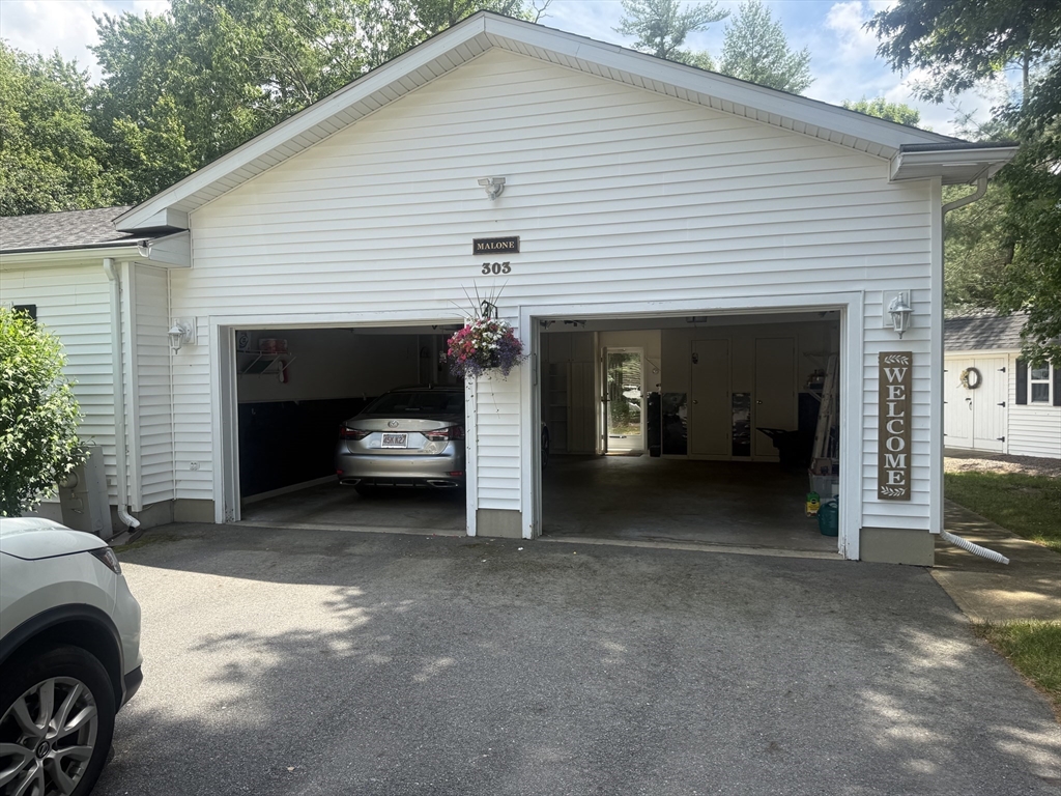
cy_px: 398
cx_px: 530
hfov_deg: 71.6
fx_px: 736
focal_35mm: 24
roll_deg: -0.3
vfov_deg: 56.8
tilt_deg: -1.2
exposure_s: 1/1585
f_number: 1.78
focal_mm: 6.76
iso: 100
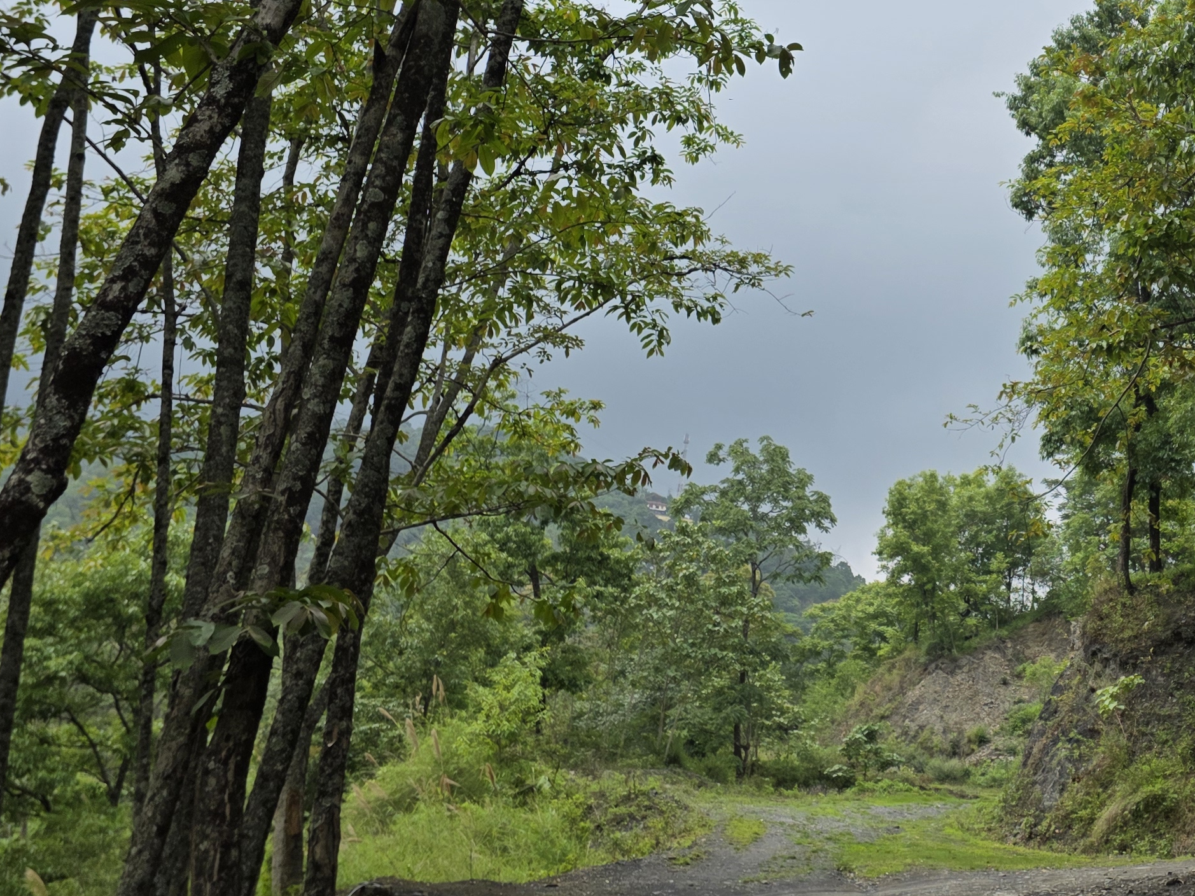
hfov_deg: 35.8
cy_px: 160
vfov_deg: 28.9
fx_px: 1691
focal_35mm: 49
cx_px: 1146
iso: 80
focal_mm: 6.3
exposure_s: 1/5608
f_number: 1.7
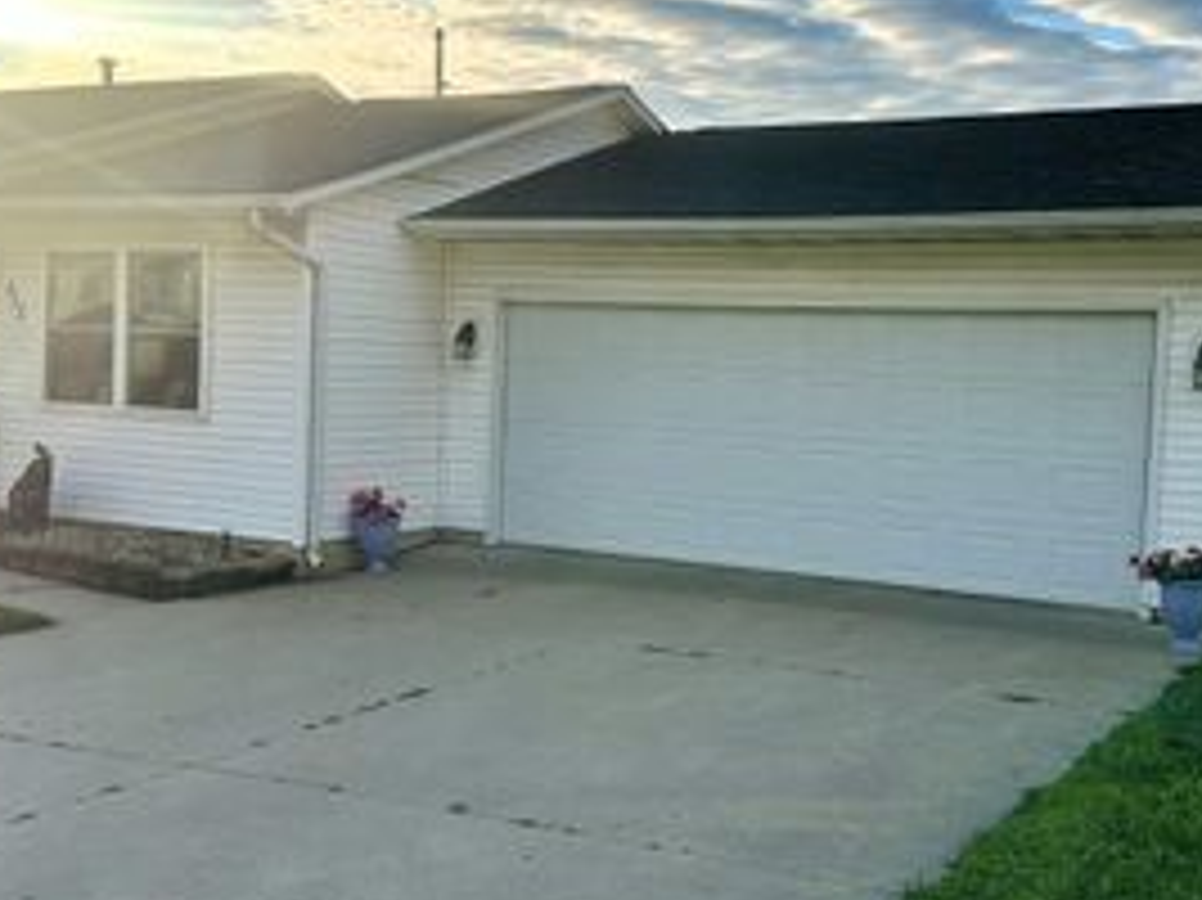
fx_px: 1562
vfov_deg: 32.2
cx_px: 626
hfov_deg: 42.1
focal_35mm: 45
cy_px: 439
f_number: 1.78
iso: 80
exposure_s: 1/3861
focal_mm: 6.86
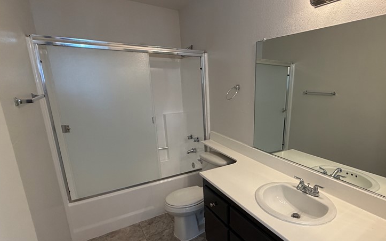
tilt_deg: -14.2
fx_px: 221
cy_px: 135
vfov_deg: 57.1
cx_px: 248
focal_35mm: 21
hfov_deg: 80.3
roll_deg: +0.7
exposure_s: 1/120
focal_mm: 2.22
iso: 320
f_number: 2.2
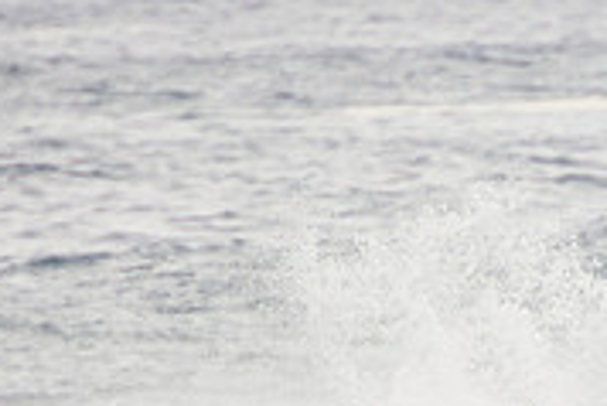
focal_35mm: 1955
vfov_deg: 0.7
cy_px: 623
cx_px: 587
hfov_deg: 1.1
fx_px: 32989
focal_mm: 400
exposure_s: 1/1250
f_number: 5.6
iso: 220
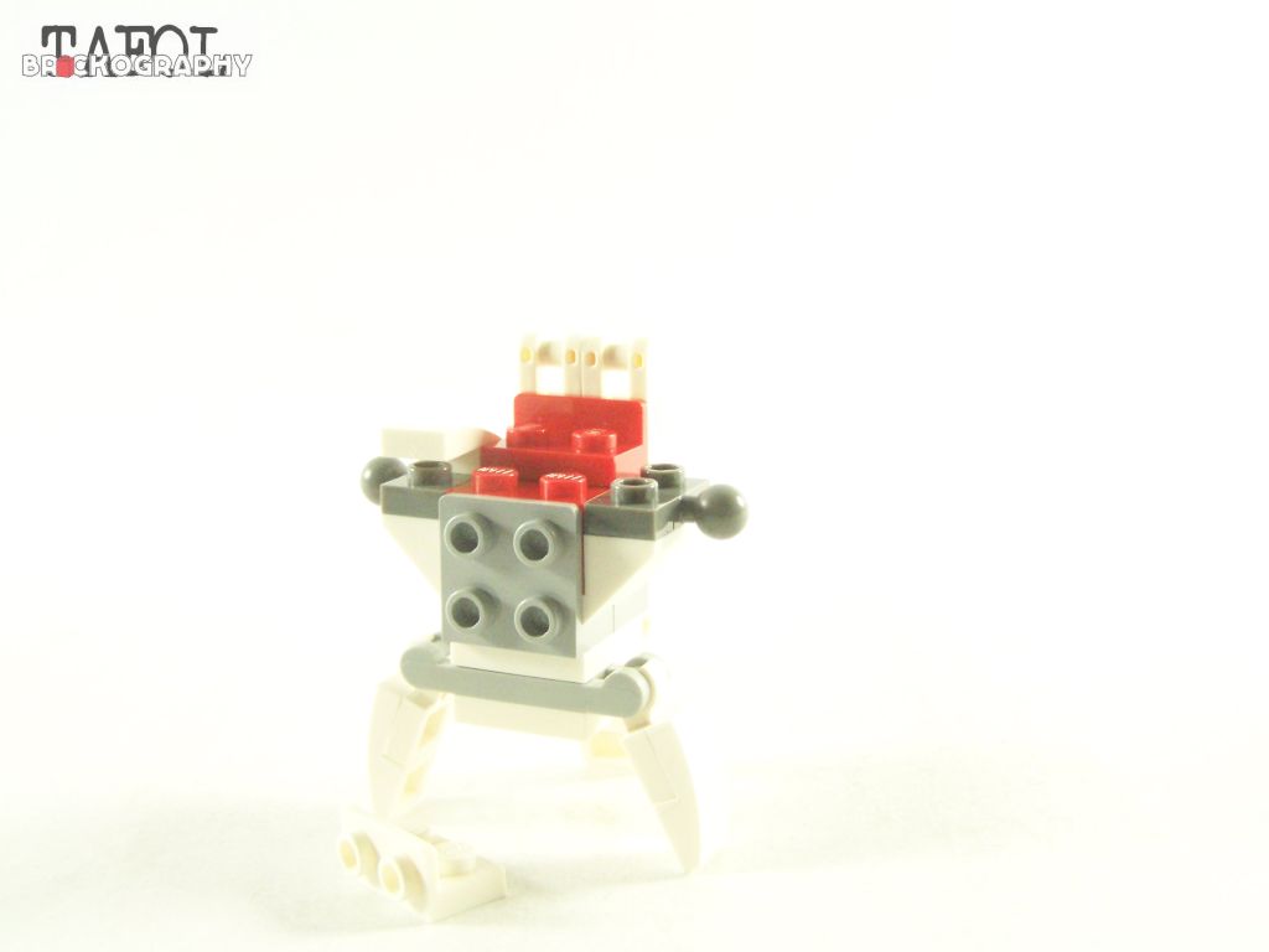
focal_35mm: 48
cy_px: 476
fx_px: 1760
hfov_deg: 39.7
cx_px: 634
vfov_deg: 30.3
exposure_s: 1/60
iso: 400
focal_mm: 8
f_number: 3.2
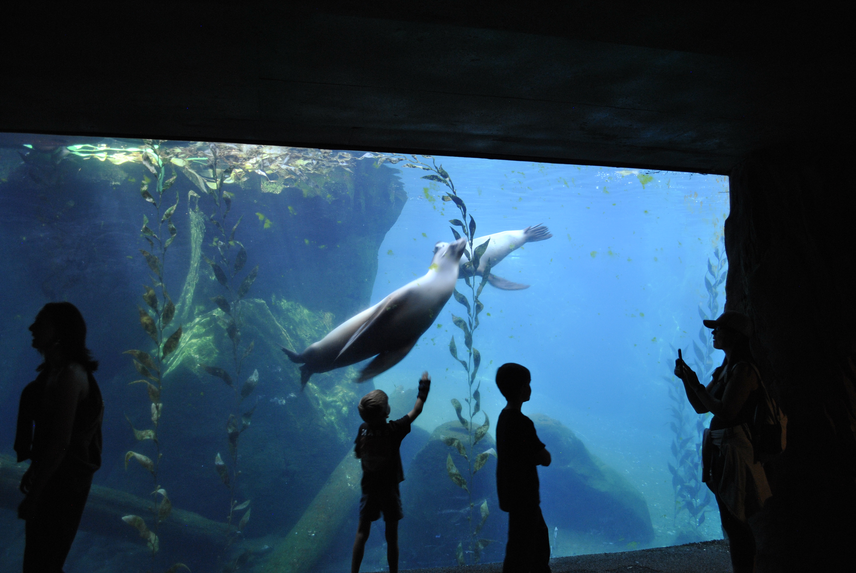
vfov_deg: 48.0
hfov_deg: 67.3
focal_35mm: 27
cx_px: 428
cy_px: 286
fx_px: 643
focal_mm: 18
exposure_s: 1/30
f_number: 3.5
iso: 400
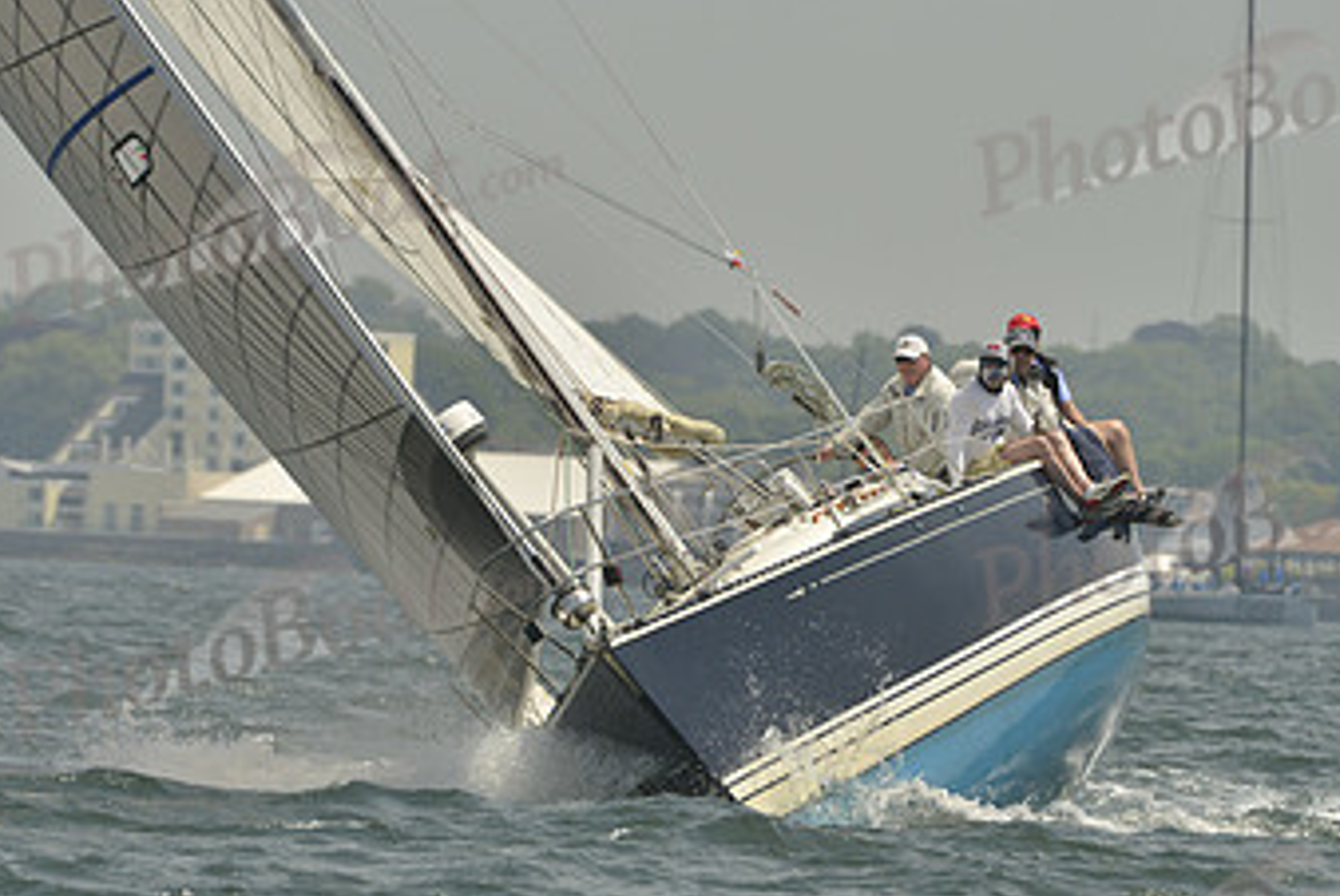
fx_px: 25556
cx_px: 773
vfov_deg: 2.0
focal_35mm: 686
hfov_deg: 3.0
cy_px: 375
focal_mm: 400
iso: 280
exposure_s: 1/1000
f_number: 9
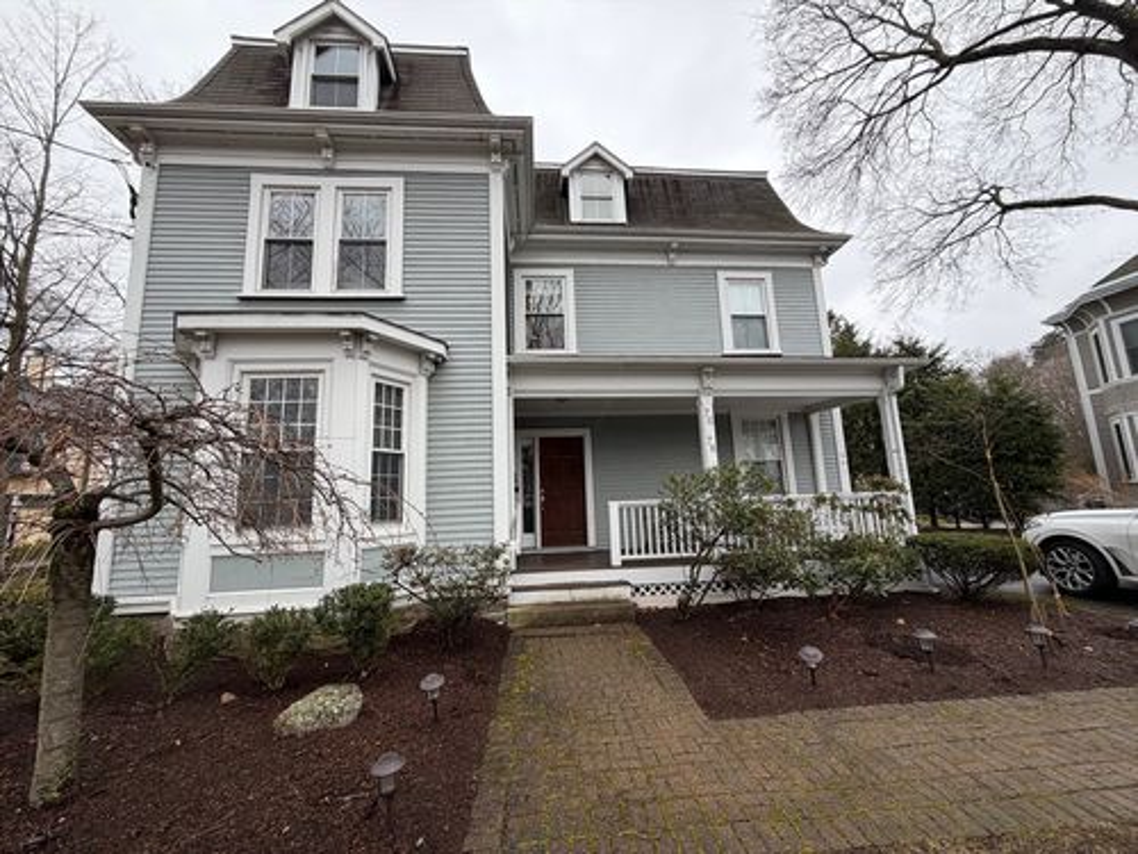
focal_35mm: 14
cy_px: 427
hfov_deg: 102.1
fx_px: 460
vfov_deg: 85.7
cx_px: 569
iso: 40
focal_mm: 2.22
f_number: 2.2
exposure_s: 1/135
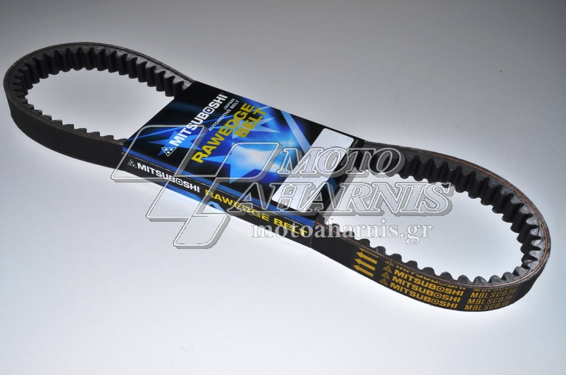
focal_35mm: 39
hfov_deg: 49.6
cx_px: 283
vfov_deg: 34.1
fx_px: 612
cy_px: 188
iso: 160
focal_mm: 26
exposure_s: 1/80
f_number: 22
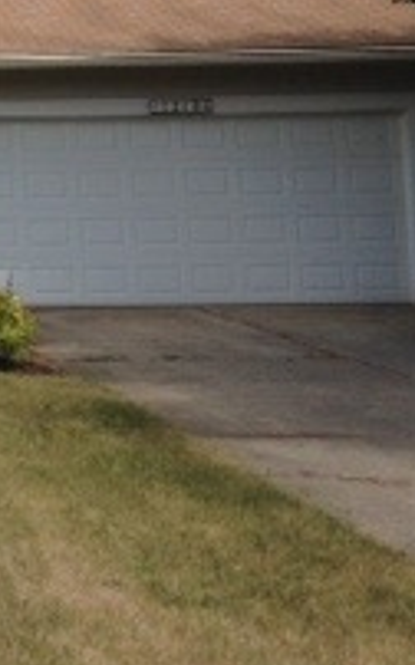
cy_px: -36
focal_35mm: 111
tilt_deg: +5.5
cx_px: -408
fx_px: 2012
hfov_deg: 10.8
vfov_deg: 18.2
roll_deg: +2.7
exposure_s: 1/1323
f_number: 2.4
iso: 50
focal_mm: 4.12
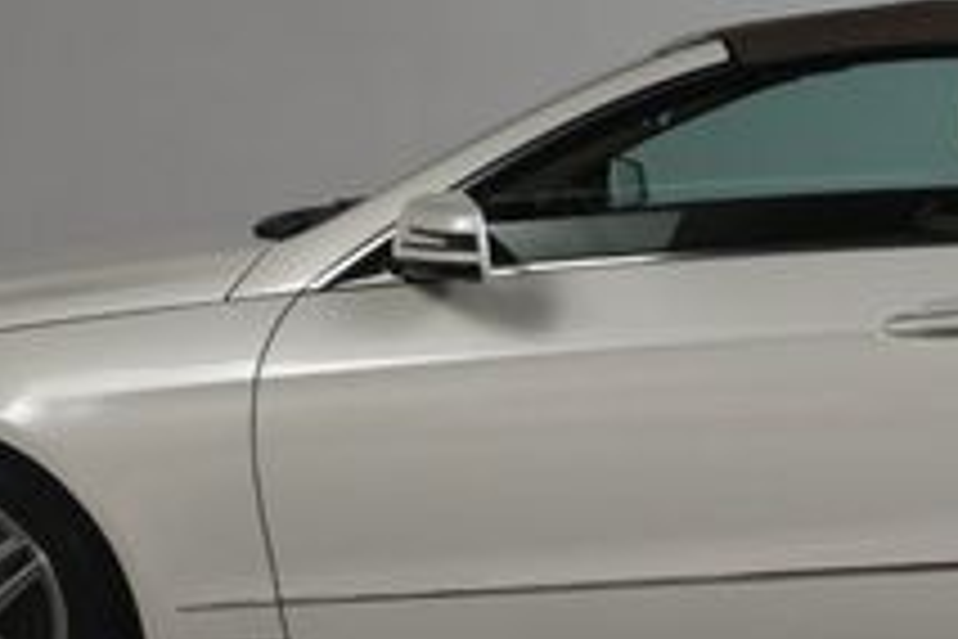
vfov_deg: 16.8
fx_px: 2155
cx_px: 859
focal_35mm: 81
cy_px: 450
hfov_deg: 24.4
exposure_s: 1/160
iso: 100
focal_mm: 18
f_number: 13
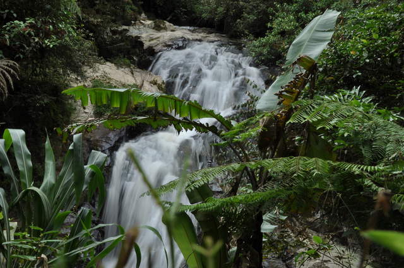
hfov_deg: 38.9
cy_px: 134
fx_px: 572
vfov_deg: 26.4
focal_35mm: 51
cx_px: 202
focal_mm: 34
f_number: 25
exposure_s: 1/5
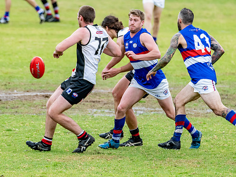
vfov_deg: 1.8
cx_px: 109
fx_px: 5735
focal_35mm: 841
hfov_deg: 2.4
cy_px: 120
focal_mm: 380
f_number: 7.1
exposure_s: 1/1000
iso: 1250
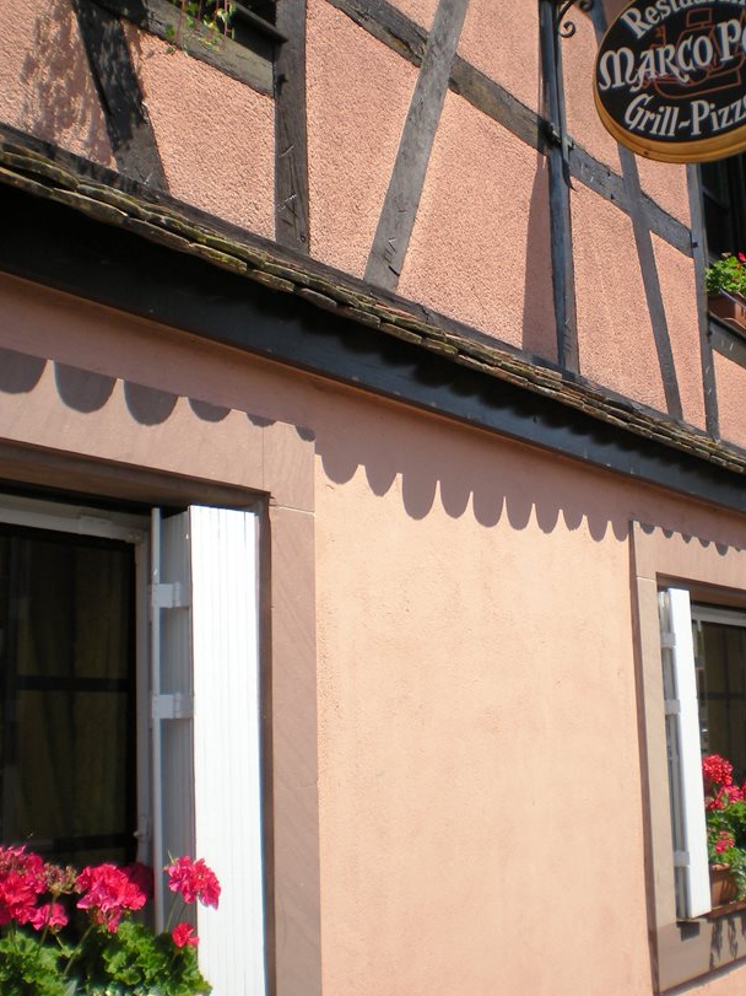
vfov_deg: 39.4
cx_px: 454
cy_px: 384
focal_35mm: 48
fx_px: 1380
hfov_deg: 30.2
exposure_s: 1/340
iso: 64
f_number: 4.6
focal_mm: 6.3
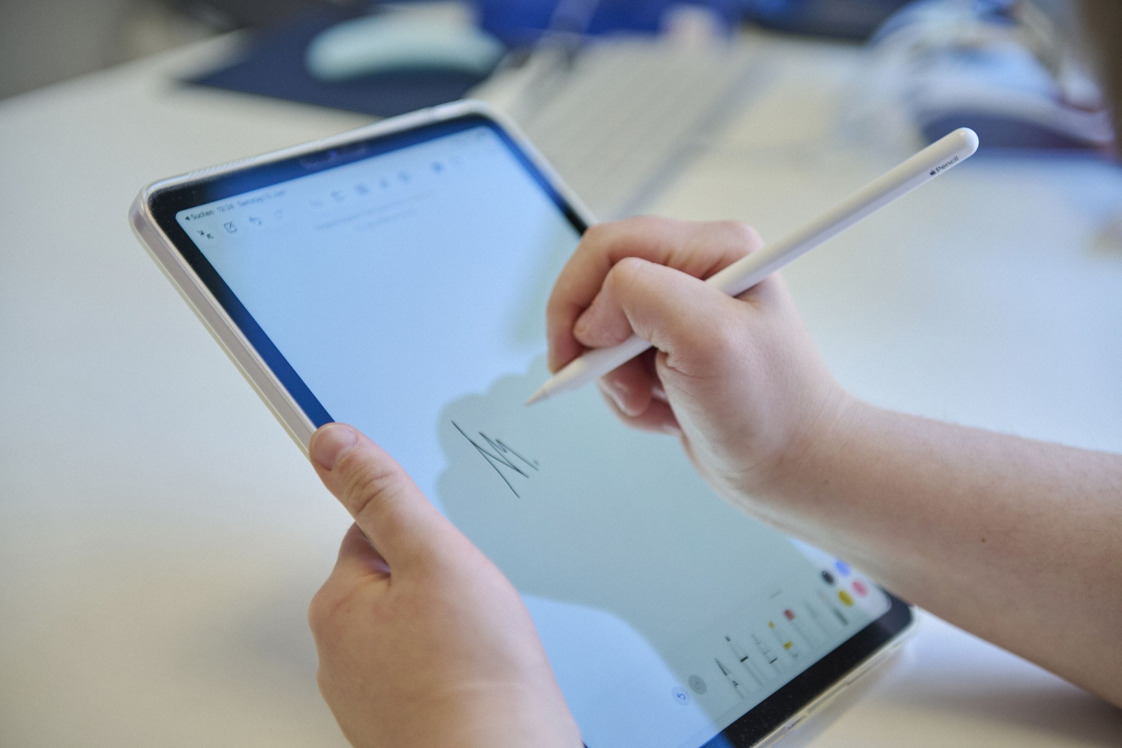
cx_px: 561
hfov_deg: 28.8
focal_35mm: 70
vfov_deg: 19.5
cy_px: 374
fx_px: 2181
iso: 200
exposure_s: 1/160
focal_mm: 70
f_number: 2.8
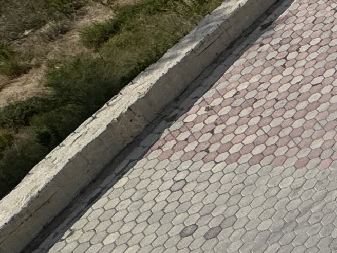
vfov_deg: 15.3
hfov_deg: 13.2
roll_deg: +1.6
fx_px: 837
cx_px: 896
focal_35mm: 86
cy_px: -175
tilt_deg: -33.1
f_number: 2.2
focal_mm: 2.22
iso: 50
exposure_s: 1/3717
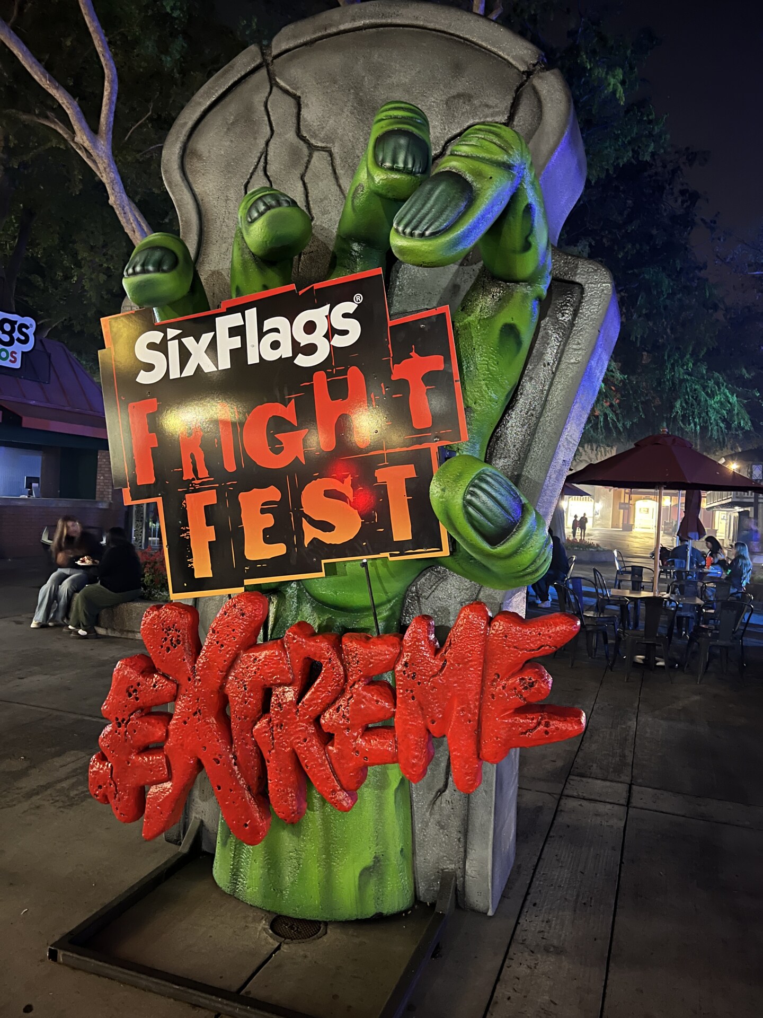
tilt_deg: +0.0
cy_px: 509
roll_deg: -3.0
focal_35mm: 26
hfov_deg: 53.1
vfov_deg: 67.3
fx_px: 764
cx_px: 382
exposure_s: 1/9
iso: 1000
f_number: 1.5
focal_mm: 5.7
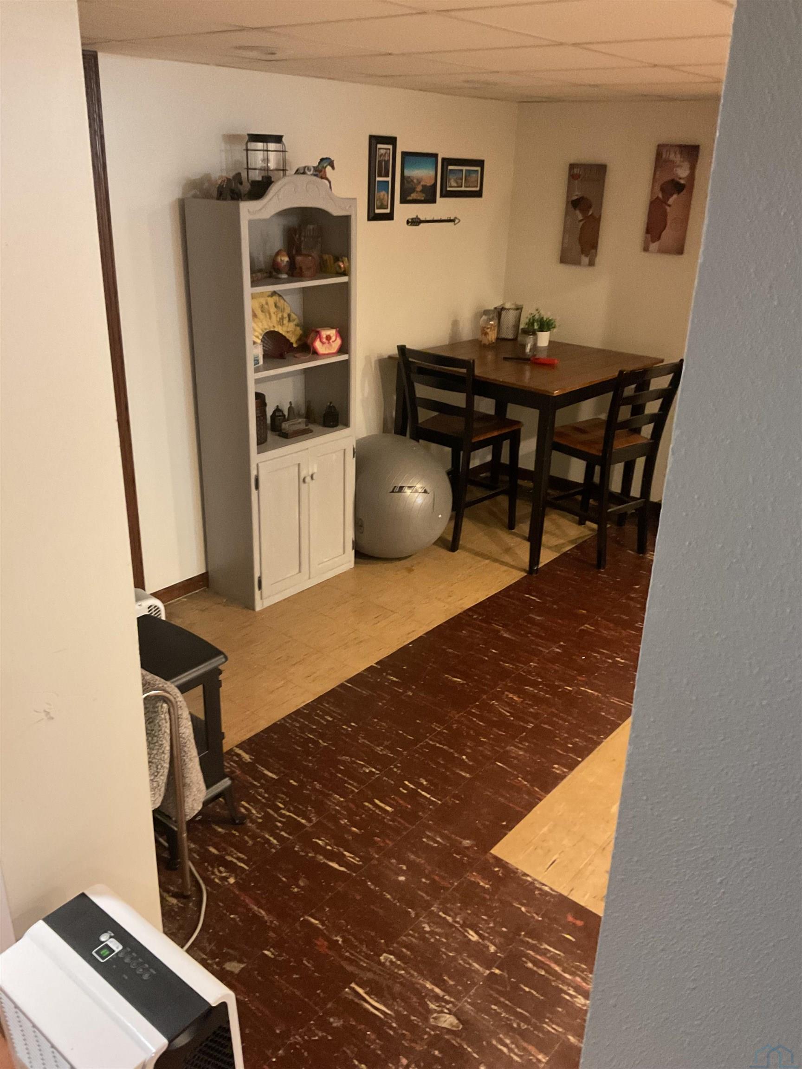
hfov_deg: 48.2
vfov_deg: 61.7
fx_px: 896
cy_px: 534
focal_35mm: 29
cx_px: 401
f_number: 1.8
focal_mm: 3
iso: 400
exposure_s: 1/30
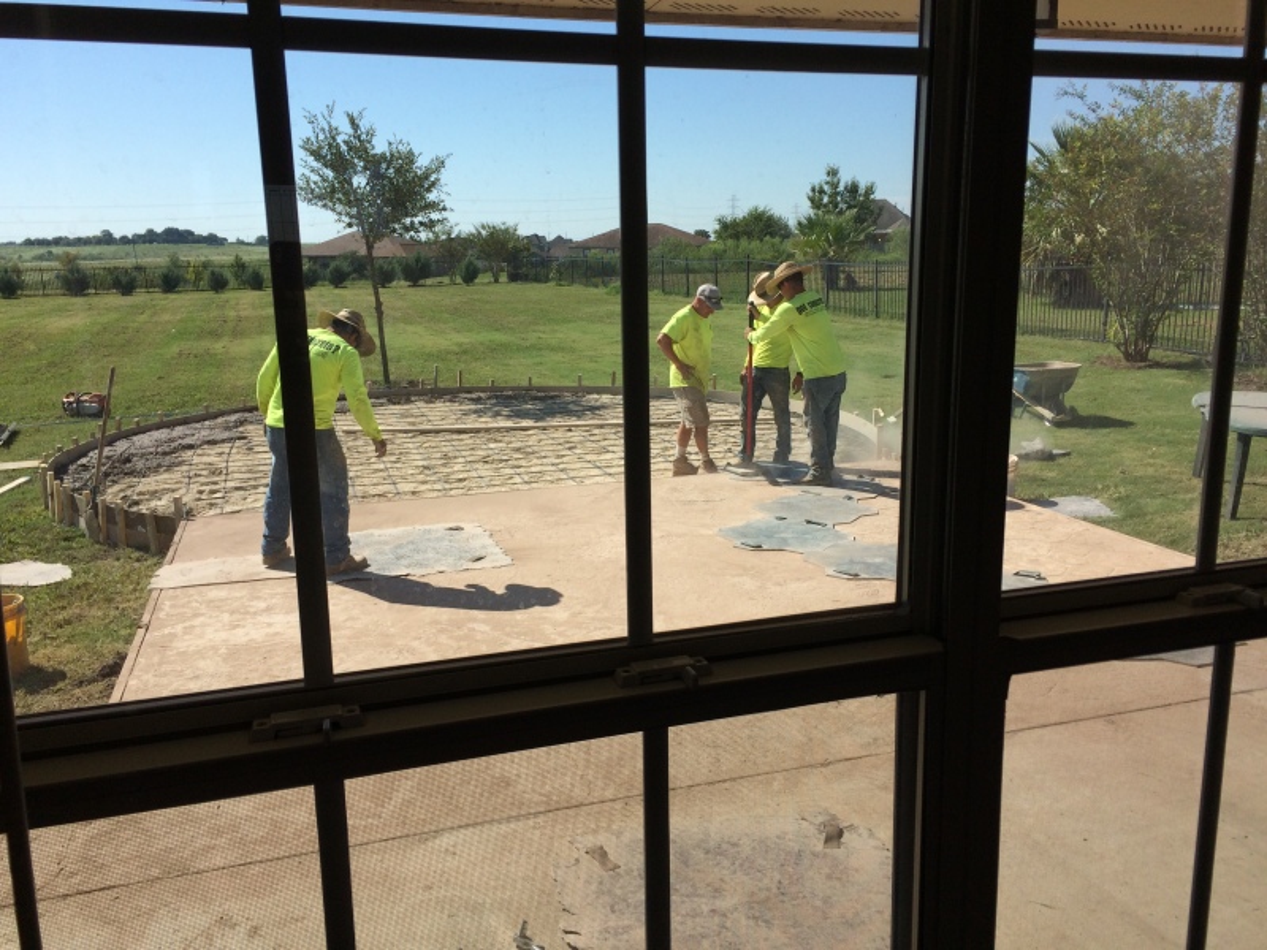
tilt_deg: -13.2
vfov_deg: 48.2
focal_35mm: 29
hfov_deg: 61.7
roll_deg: +1.1
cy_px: 475
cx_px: 634
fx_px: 1061
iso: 32
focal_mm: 4.15
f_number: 2.2
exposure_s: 1/1866
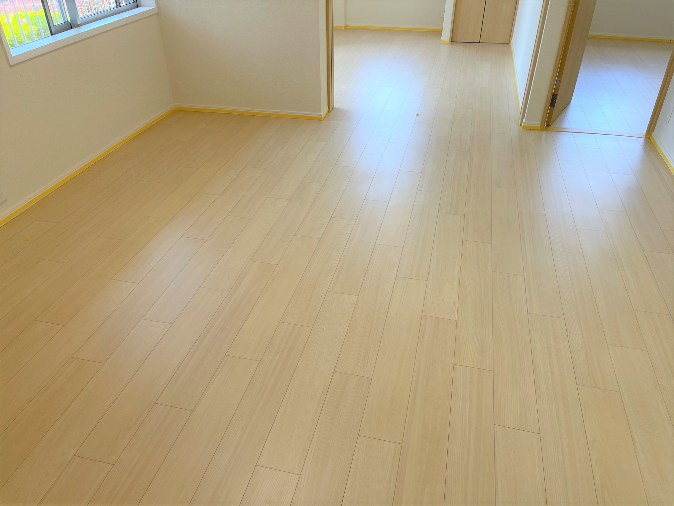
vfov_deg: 53.1
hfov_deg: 67.3
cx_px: 337
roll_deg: +0.9
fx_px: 506
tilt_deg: -35.0
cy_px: 253
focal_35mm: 26
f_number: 1.6
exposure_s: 1/100
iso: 32
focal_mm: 5.1
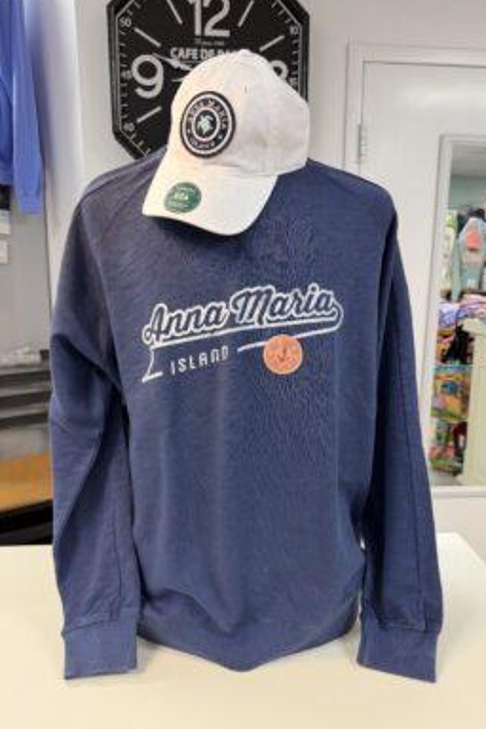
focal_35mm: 26
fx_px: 526
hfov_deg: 49.5
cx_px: 251
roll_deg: -0.9
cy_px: 370
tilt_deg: -9.7
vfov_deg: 69.4
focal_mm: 6.76
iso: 125
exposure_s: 1/60
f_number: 1.78
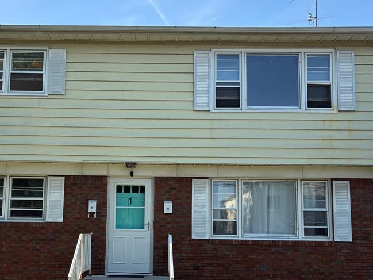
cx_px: 147
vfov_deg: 34.8
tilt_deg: +7.0
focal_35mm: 41
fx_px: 442
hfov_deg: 45.5
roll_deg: -1.1
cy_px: 187
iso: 64
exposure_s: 1/1550
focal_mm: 5.96
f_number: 1.6
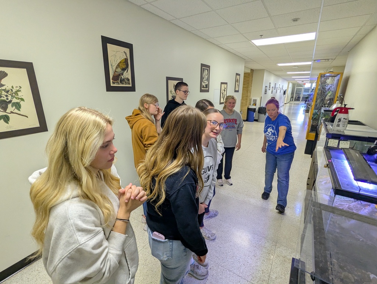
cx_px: 188
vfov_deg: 78.2
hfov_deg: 94.4
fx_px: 175
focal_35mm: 16
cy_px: 142
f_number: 2.2
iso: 227
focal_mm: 2.35
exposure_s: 1/86.6
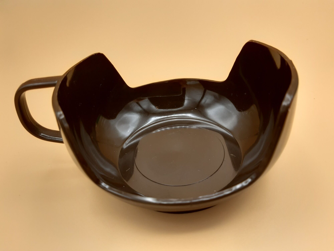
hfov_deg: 67.3
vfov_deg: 53.1
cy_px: 126
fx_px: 251
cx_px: 167
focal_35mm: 26
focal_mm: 3.92
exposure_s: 1/297
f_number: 1.7
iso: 40
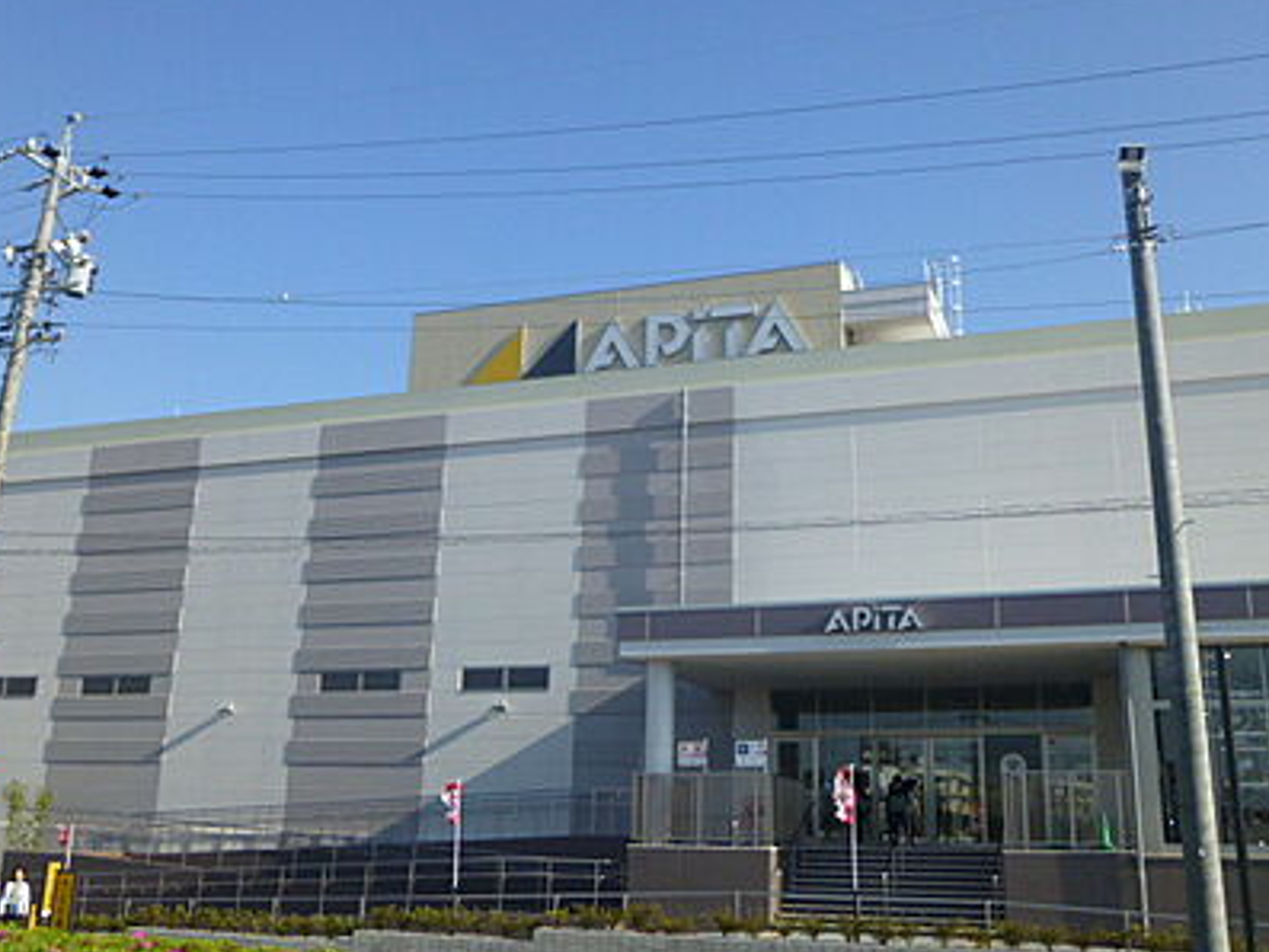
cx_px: 671
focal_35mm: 35
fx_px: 1283
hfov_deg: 52.6
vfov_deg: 40.7
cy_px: 444
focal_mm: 5.6
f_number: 10
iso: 400
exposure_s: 1/500
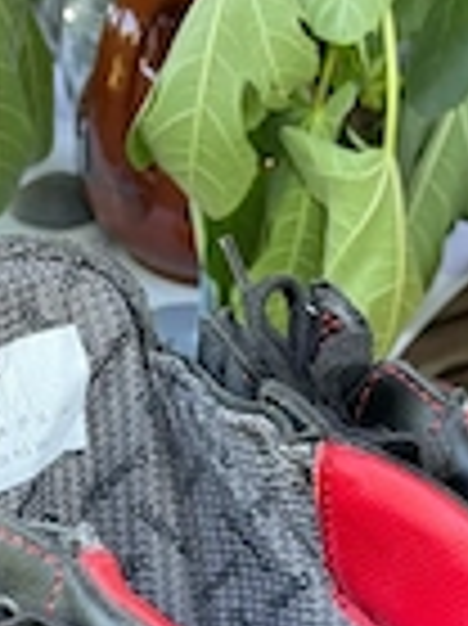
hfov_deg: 19.6
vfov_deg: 22.4
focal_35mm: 75
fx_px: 1354
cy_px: 878
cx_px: 270
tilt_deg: -50.8
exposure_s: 1/87
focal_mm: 4.2
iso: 125
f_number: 1.6
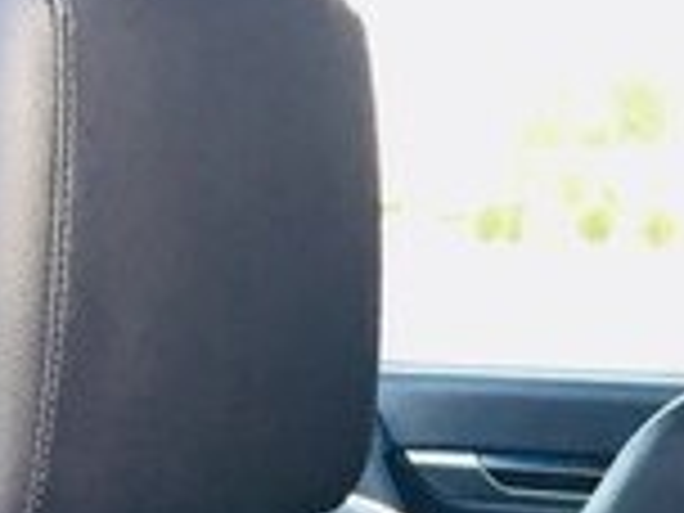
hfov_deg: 15.6
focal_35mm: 126
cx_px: 531
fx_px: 2490
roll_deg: -0.1
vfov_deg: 10.6
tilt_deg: -21.1
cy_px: 1078
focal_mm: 4.15
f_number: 2.2
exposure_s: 1/33
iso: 50
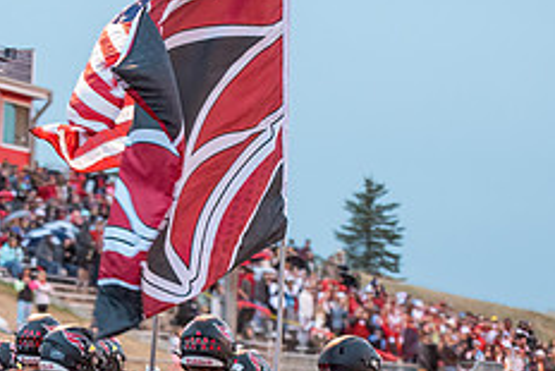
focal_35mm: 175
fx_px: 2699
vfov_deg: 7.8
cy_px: 296
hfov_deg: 11.7
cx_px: 151
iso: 4000
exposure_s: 1/125
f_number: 2.8
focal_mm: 70
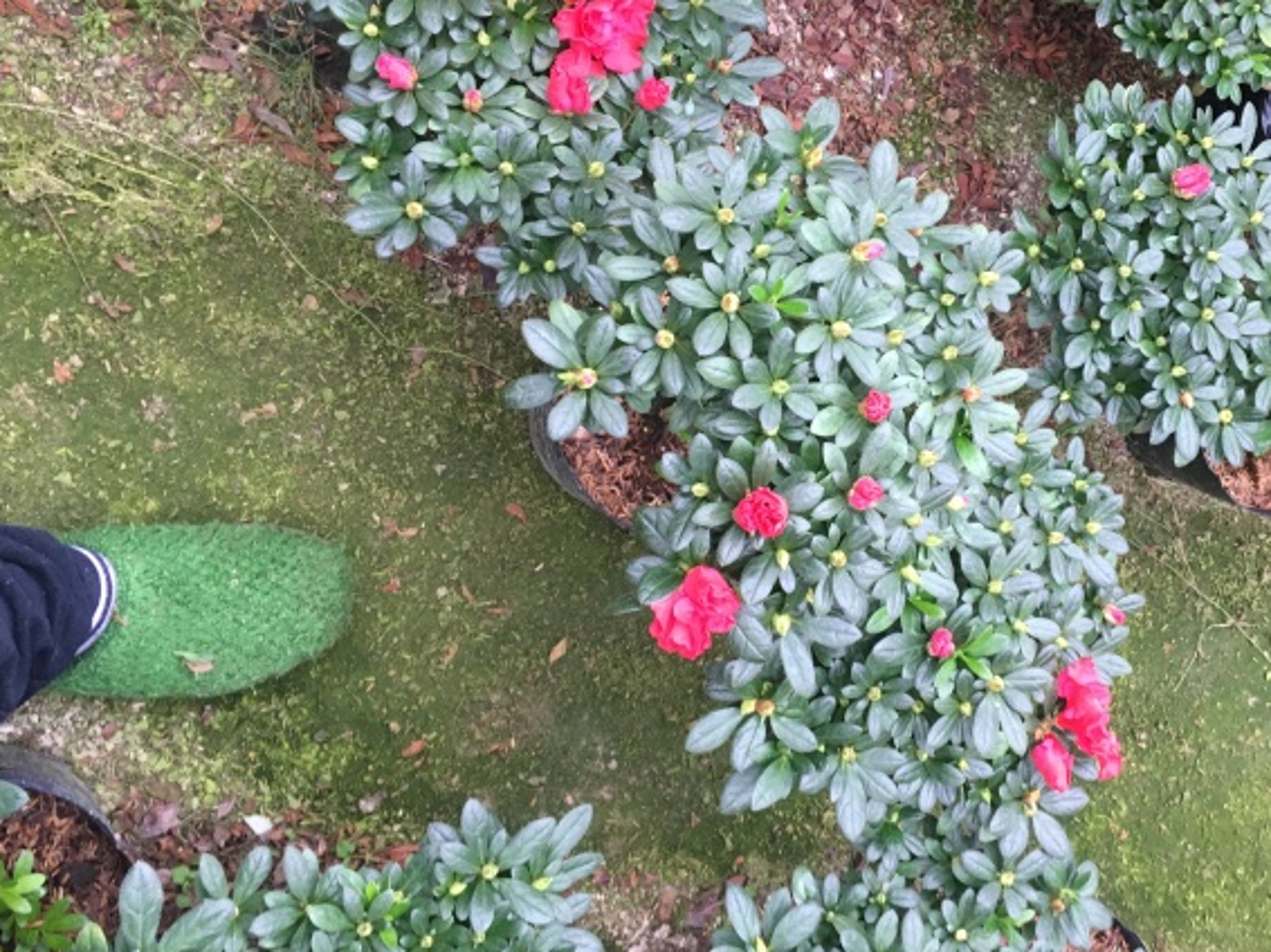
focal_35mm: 41
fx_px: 1505
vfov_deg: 35.1
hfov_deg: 45.1
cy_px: 415
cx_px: 842
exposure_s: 1/33
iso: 125
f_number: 2.2
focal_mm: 4.15
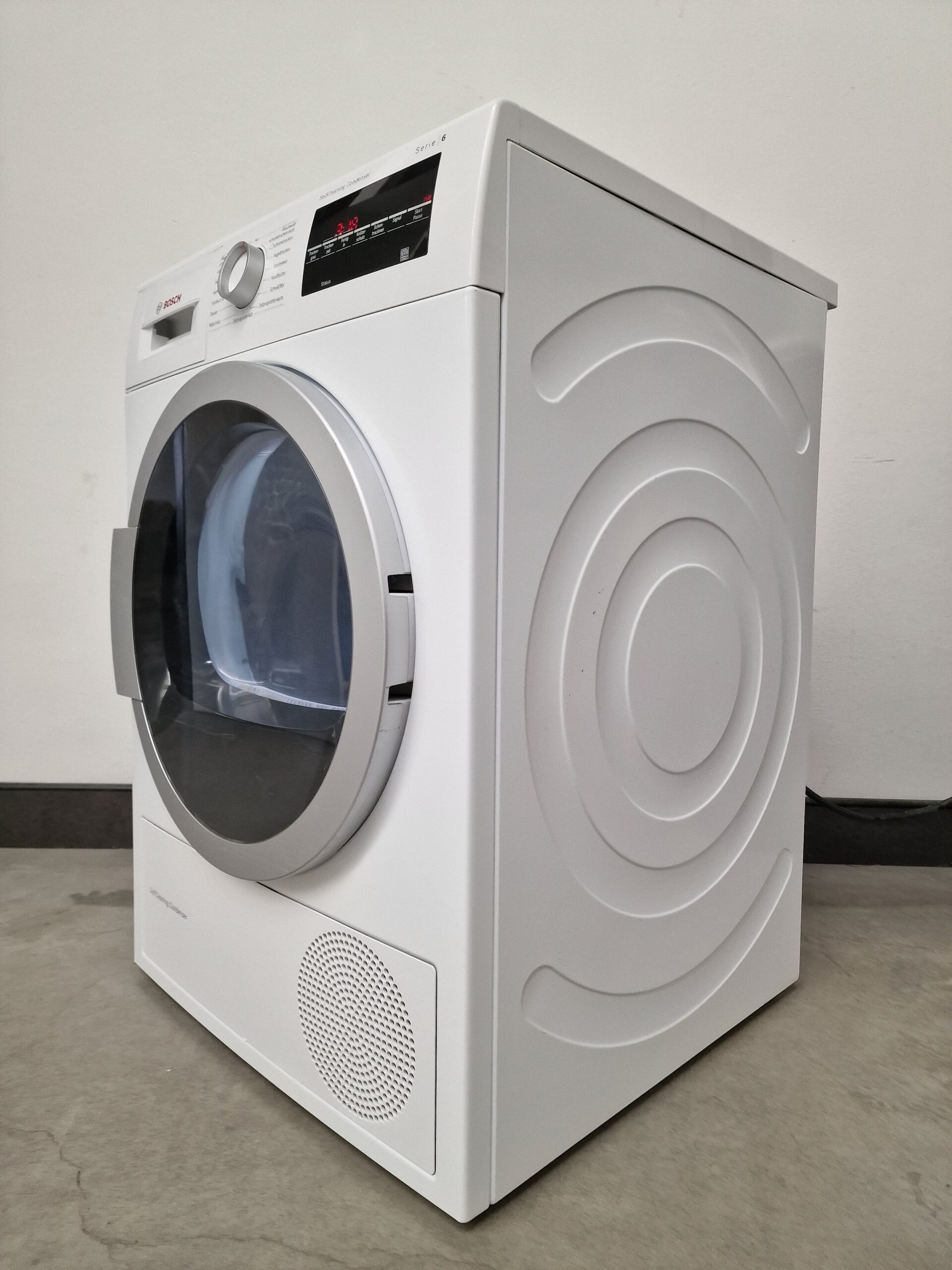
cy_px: 635
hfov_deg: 58.9
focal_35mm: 23
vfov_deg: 73.9
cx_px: 476
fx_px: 843
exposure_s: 1/100
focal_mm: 6.4
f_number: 1.8
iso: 200
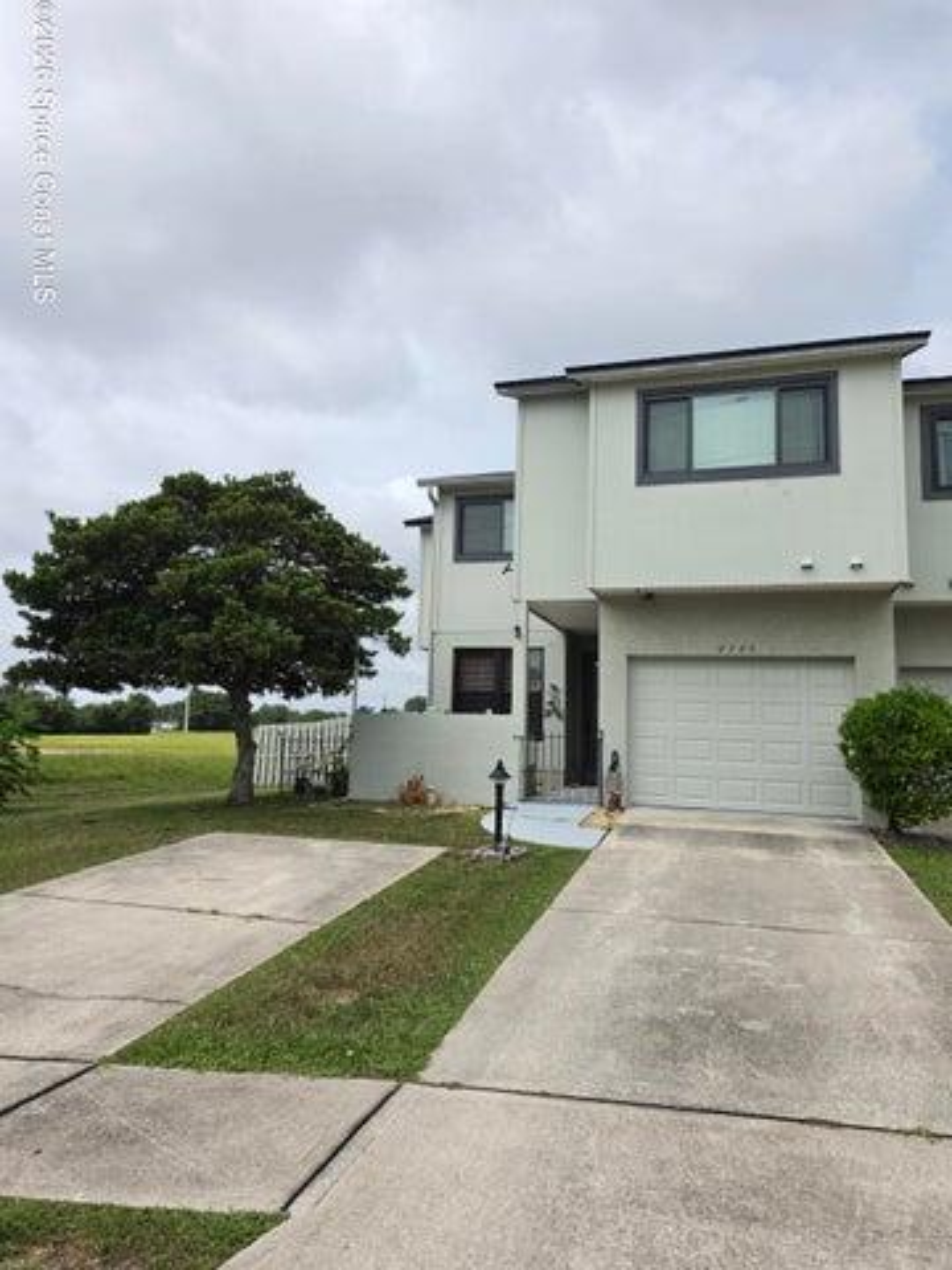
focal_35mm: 23
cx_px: 476
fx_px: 843
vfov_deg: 73.9
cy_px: 635
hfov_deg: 58.9
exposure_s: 1/7939
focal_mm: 6.5
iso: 64
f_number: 1.4
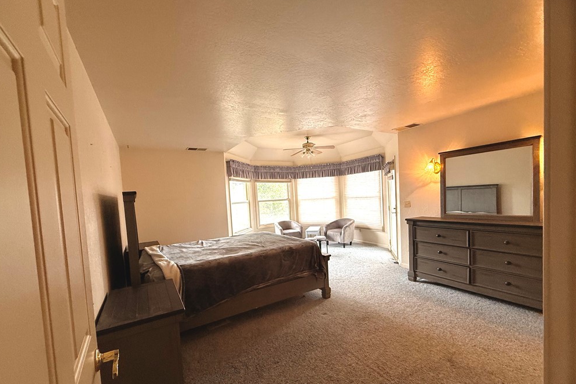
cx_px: 280
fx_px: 240
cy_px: 210
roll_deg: +4.0
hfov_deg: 100.4
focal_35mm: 15
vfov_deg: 77.2
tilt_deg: -2.0
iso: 250
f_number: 2.2
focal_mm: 2.22
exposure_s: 1/120
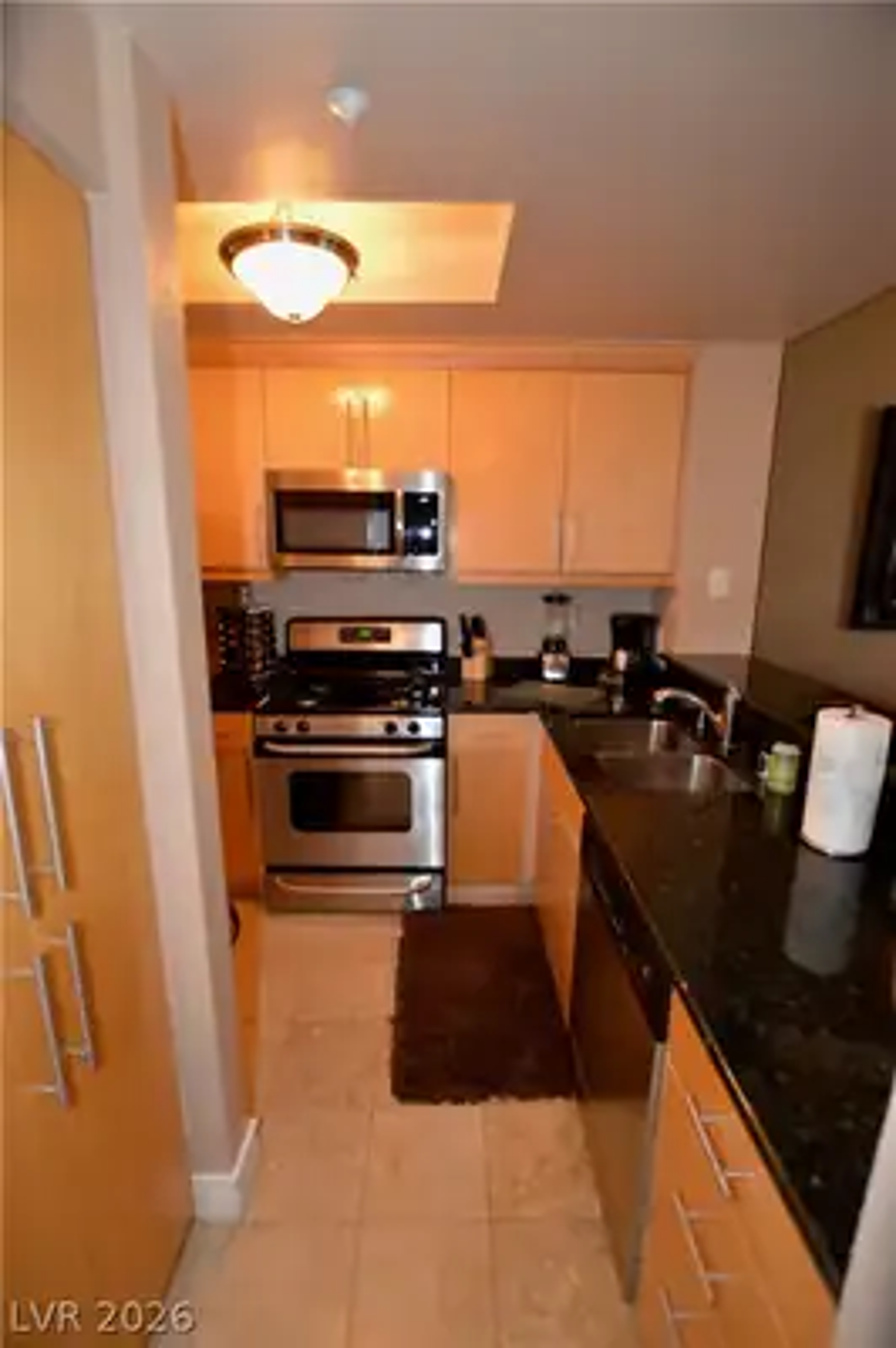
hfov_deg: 77.2
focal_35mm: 15
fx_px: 561
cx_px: 448
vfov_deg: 100.4
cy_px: 674
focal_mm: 10
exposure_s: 1/60
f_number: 3.5
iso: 560
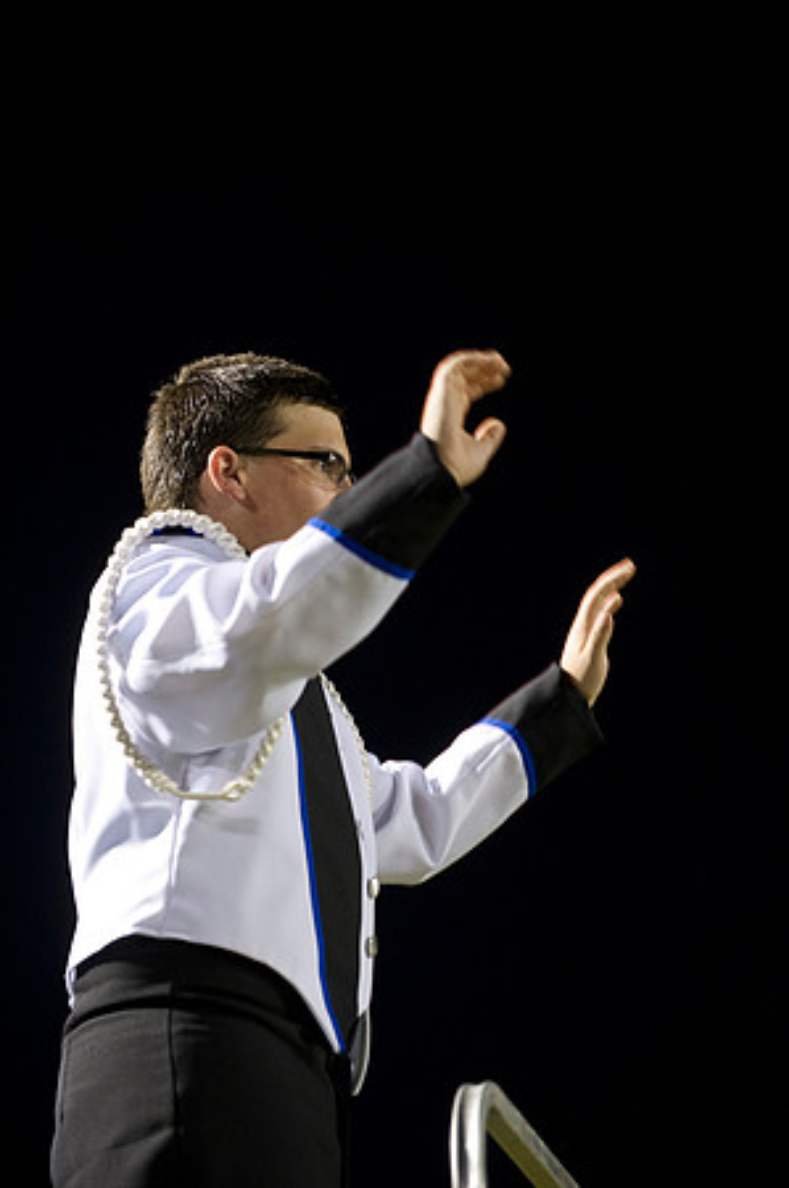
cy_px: 594
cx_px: 394
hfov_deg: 10.1
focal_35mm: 135
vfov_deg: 15.2
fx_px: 4448
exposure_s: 1/125
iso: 3200
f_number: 3.2
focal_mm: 135
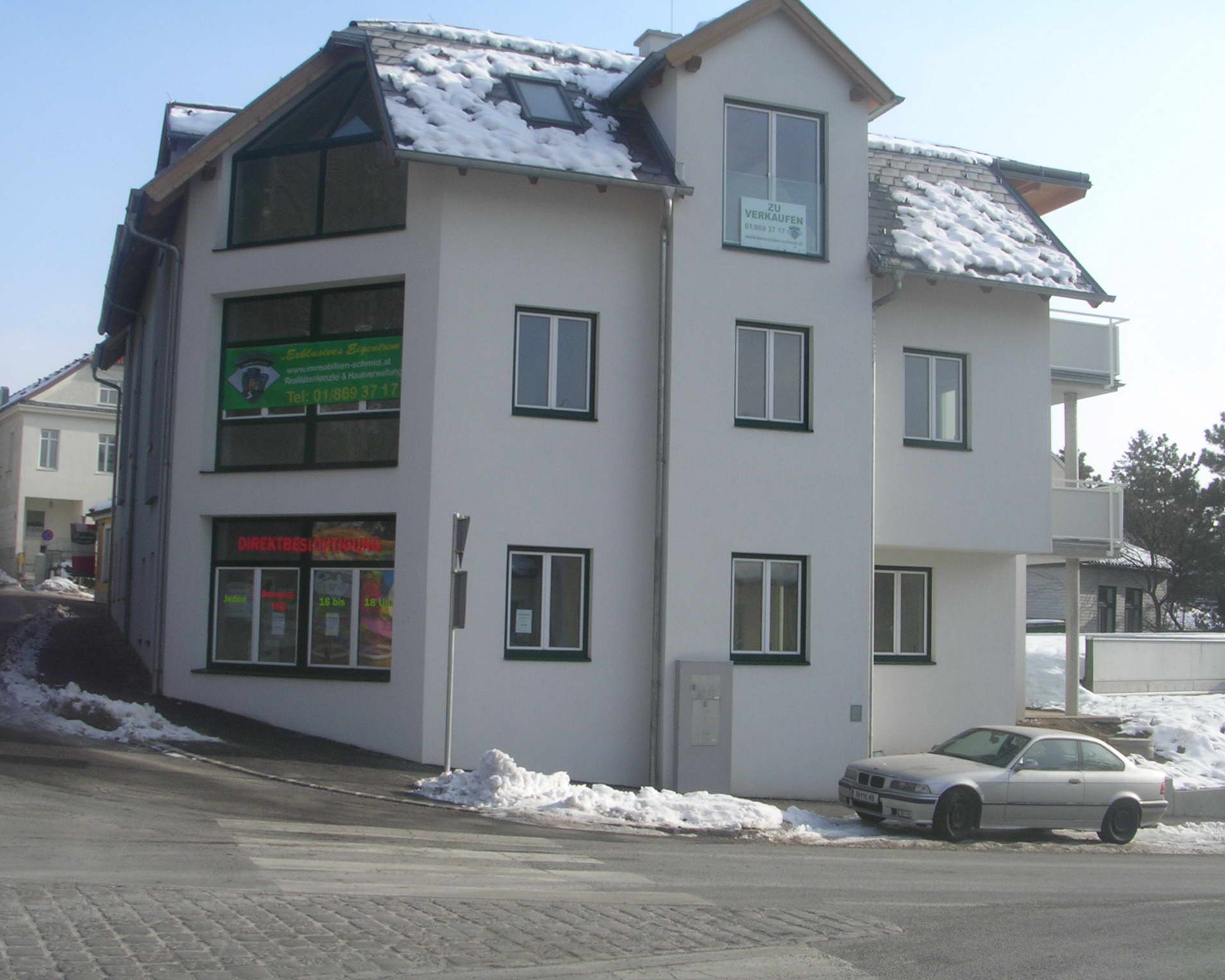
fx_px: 1450
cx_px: 603
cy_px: 490
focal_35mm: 40
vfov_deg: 37.3
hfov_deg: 45.8
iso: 100
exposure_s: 1/205
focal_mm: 5.8
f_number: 5.6
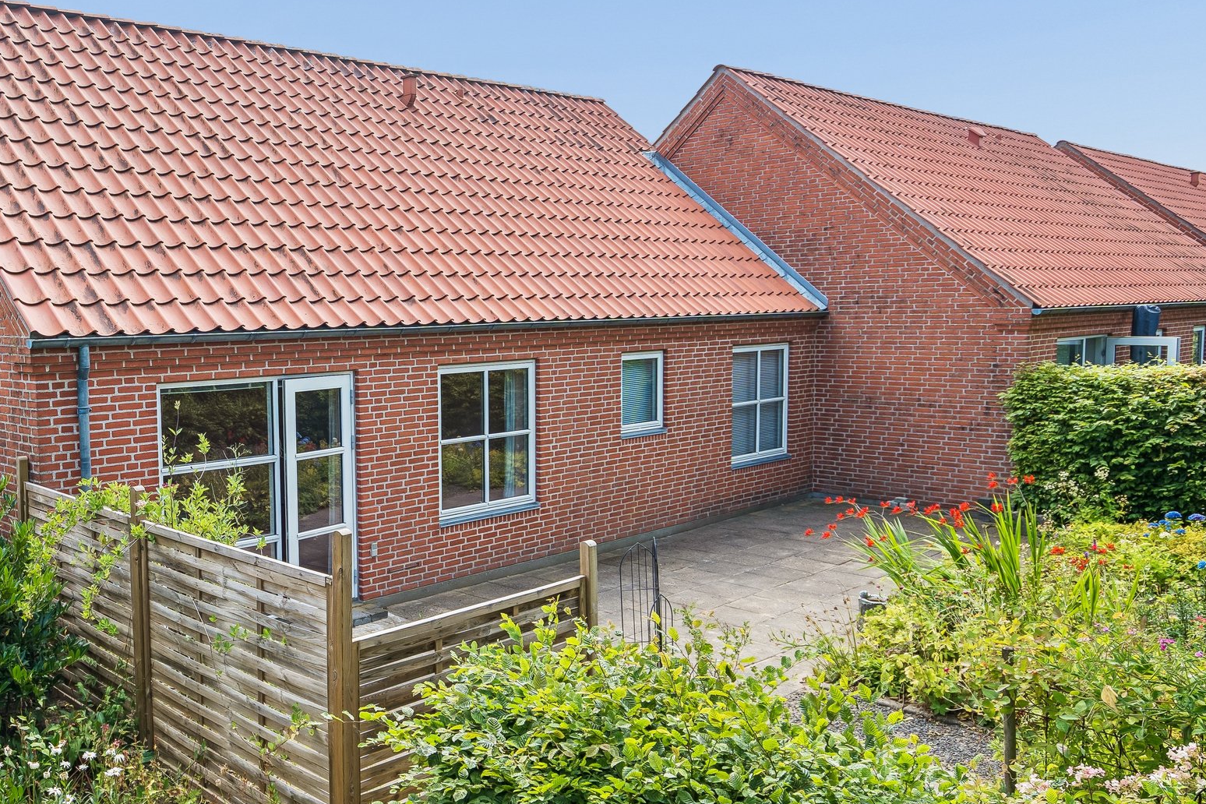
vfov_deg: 42.3
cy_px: 388
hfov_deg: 56.8
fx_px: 1038
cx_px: 277
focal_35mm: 31
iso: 64
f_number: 4.5
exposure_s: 1/160
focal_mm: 16
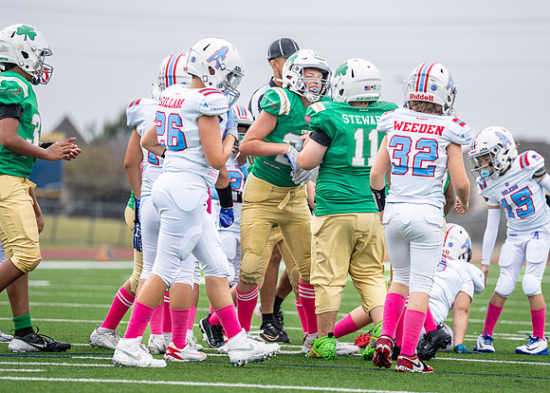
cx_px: 304
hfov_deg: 8.5
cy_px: 175
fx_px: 3711
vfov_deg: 6.1
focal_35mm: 238
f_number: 2.8
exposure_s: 1/1000
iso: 400
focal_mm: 185
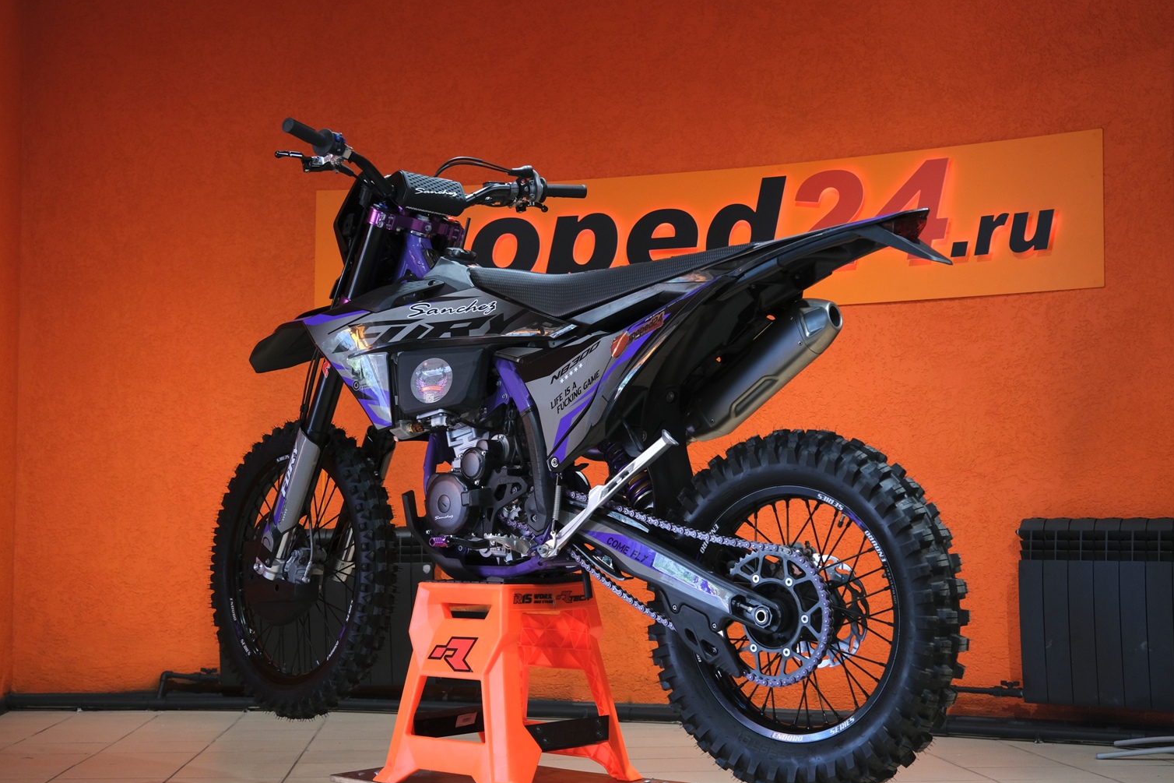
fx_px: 1695
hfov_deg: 38.2
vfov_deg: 26.0
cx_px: 585
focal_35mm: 52
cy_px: 409
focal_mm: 32.5
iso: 1250
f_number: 4
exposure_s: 1/100
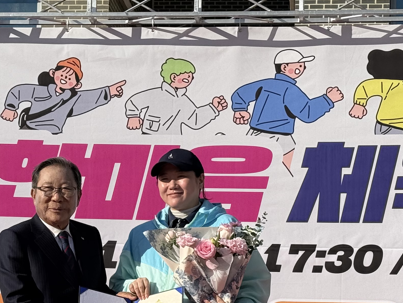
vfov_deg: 12.1
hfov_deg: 16.1
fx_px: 1421
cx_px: 122
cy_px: 234
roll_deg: -2.5
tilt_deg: +2.3
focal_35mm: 122
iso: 64
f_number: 1.78
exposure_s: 1/7143
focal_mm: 6.76
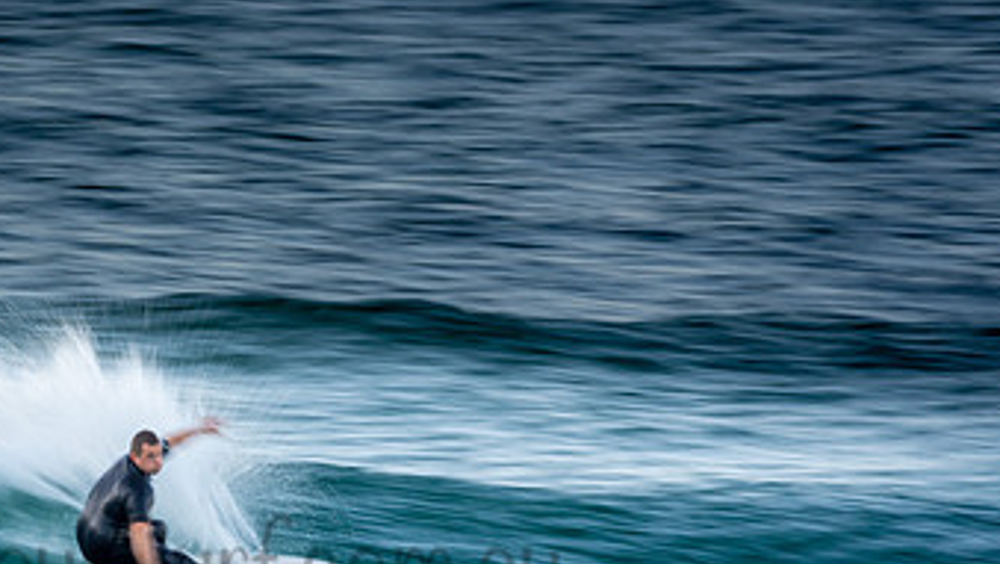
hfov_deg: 1.6
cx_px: 248
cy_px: 536
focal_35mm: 1345
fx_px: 35678
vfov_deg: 0.9
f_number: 13
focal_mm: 500
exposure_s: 1/20
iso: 100
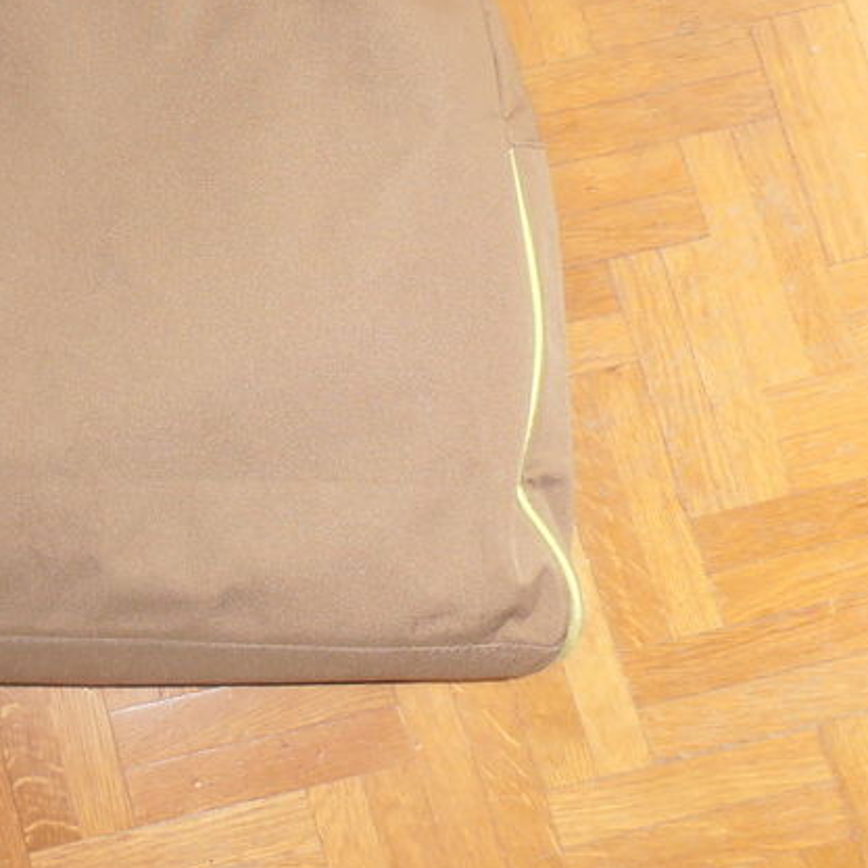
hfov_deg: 29.1
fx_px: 1447
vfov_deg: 33.0
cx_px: -161
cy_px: 257
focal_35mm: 51
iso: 125
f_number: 3
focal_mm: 4.2
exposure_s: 1/30
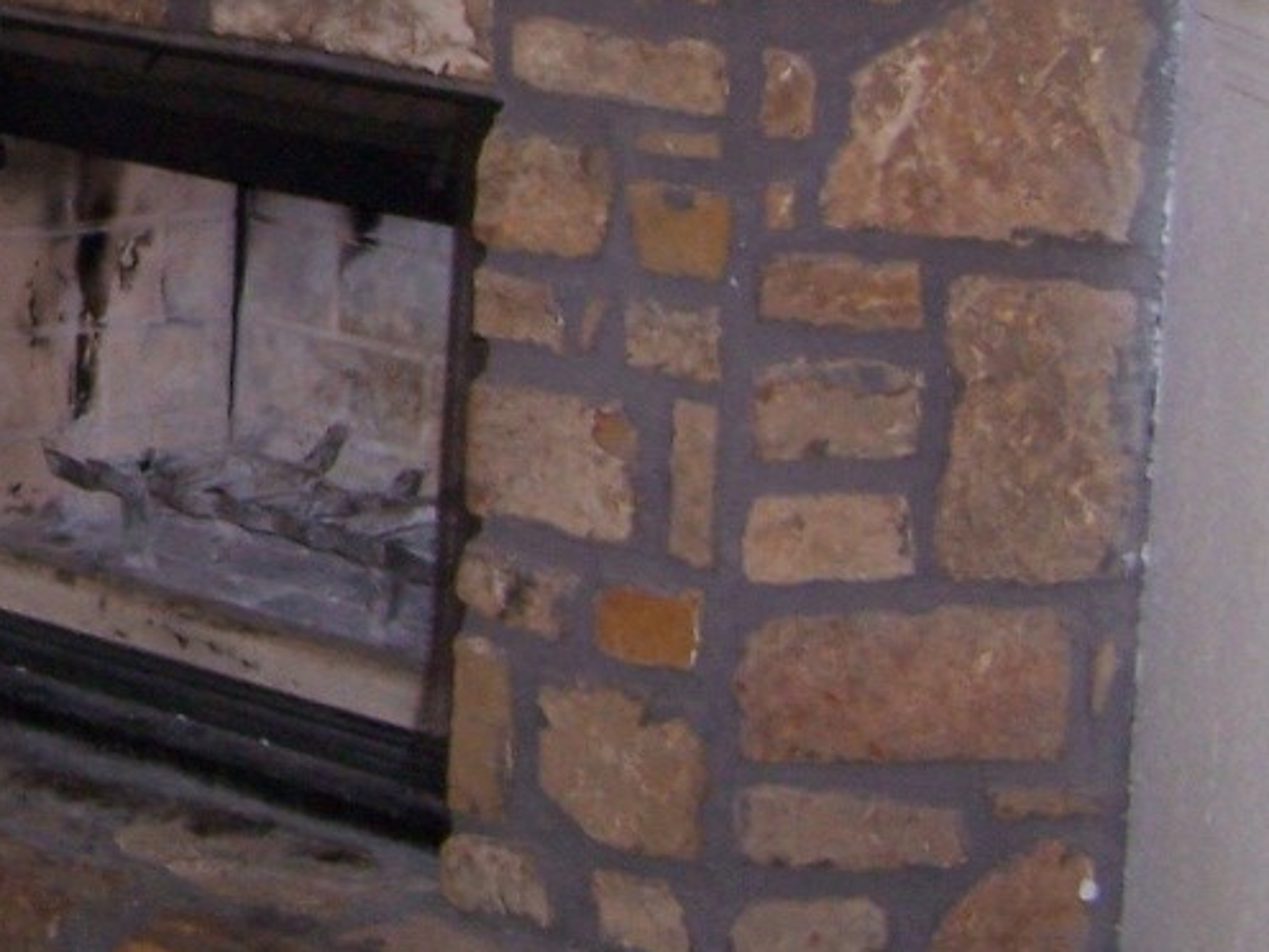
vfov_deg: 12.2
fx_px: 4362
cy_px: -156
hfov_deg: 15.7
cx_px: -420
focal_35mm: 119
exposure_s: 1/60
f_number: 2.8
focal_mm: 6.3
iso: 140
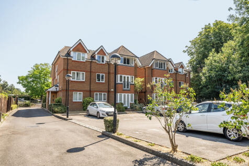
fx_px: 166
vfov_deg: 53.1
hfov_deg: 73.8
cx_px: 124
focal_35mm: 24
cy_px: 83
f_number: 8
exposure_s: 1/320
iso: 400
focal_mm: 16
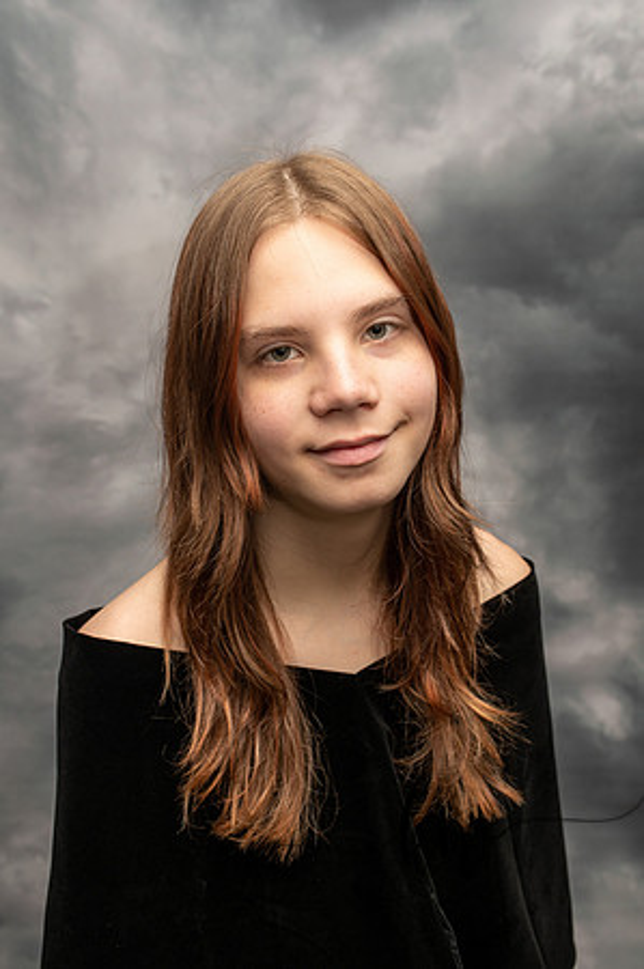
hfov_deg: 37.8
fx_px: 941
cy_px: 484
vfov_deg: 54.5
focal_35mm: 35
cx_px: 322
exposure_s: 1/200
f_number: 7.1
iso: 500
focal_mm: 35
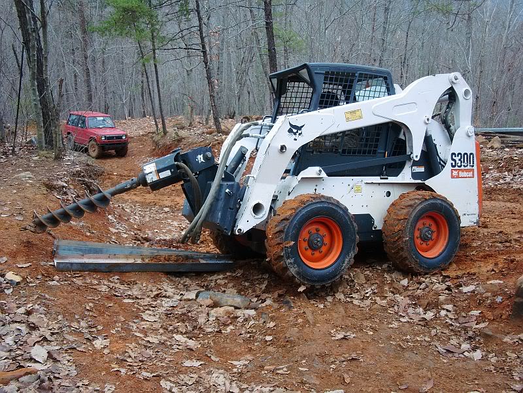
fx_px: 574
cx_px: 262
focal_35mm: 38
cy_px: 196
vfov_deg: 37.7
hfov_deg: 49.0
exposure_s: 1/60
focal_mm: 6.7
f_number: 3.9
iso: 100
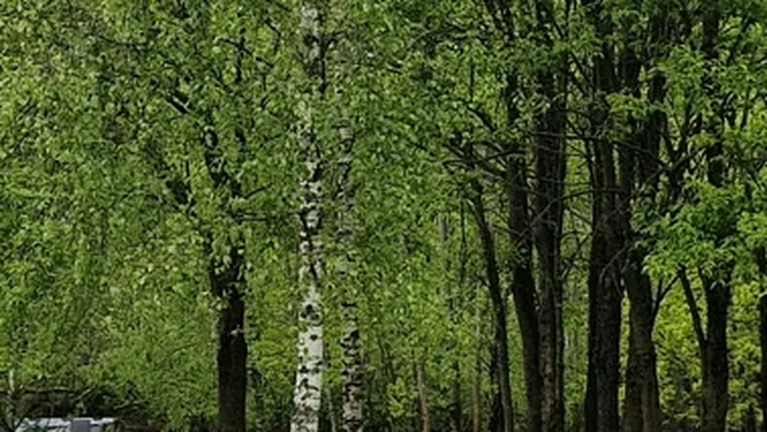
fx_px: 2157
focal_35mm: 106
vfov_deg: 11.4
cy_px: 77
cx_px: 564
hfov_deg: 20.0
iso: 50
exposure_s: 1/1048
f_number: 1.8
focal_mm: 5.54
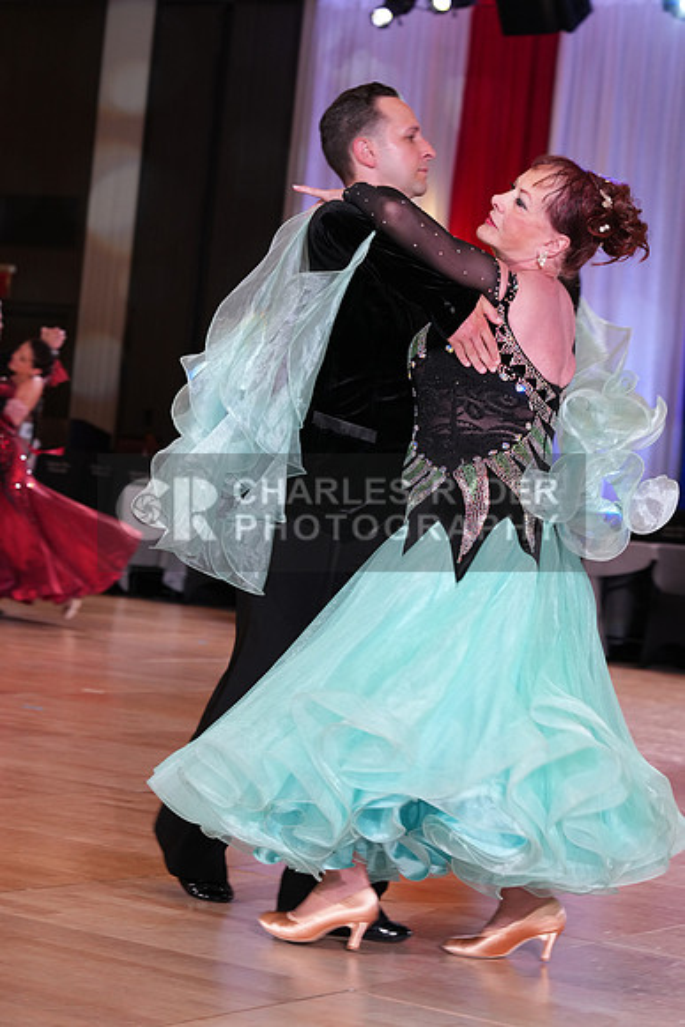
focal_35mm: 94
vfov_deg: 21.7
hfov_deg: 14.6
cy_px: 514
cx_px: 342
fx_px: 2681
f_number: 5.6
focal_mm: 94
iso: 2000
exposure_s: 1/200
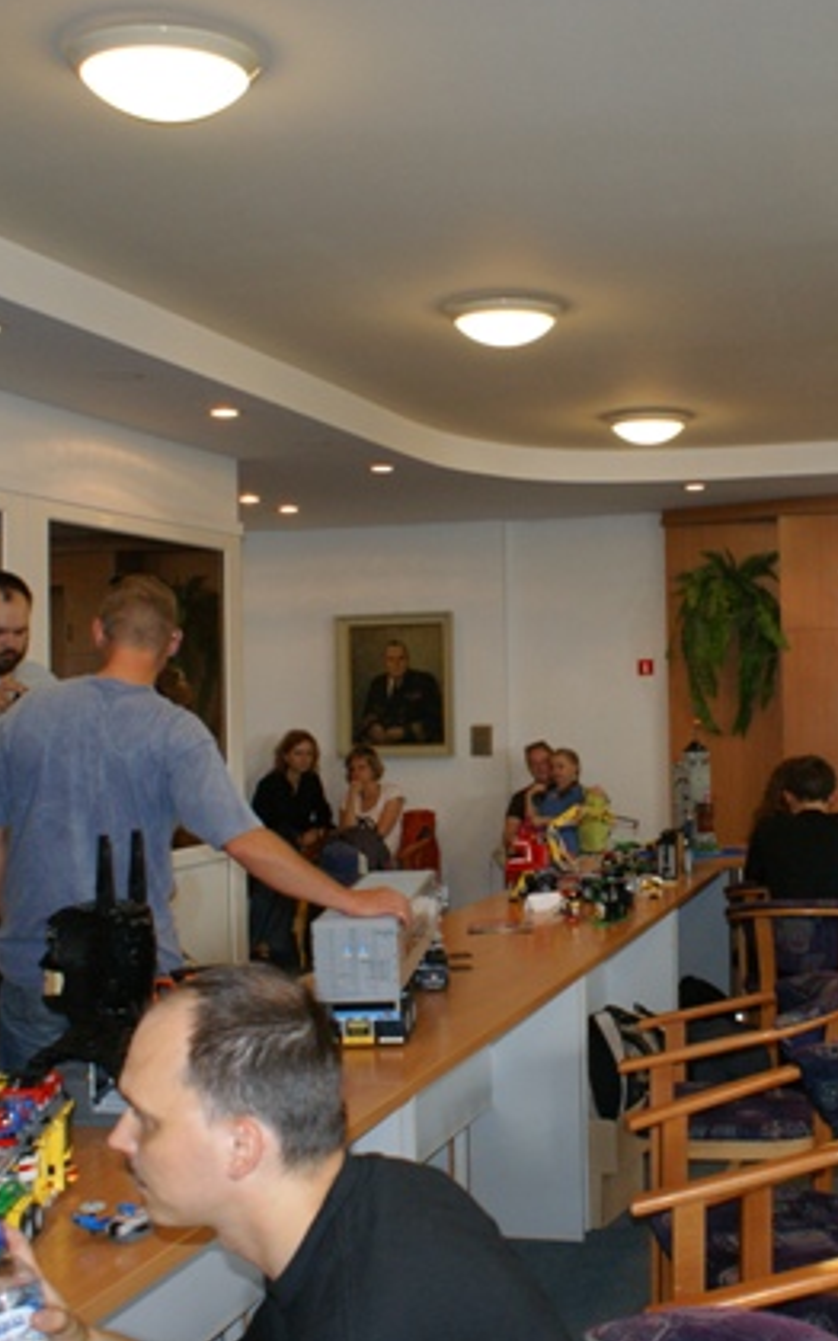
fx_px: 1534
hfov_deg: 29.9
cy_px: 662
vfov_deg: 47.2
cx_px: 659
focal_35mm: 42
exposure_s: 1/60
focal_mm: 18
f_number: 5.6
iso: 400
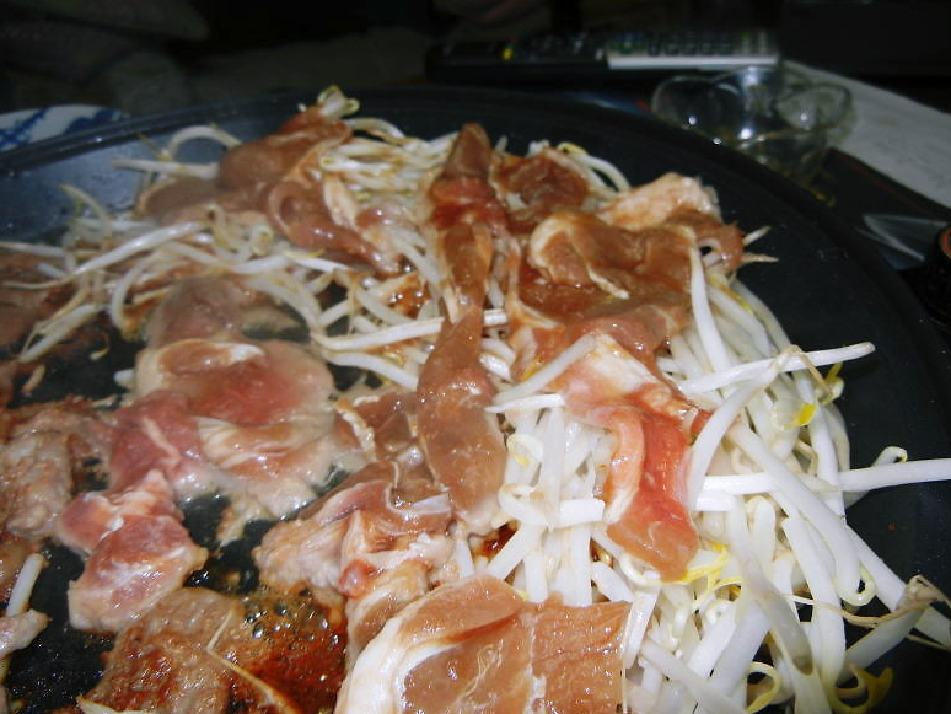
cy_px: 349
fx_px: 852
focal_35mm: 31
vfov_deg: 45.5
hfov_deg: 58.3
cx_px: 485
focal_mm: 5.4
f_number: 7
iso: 200
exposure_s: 1/30
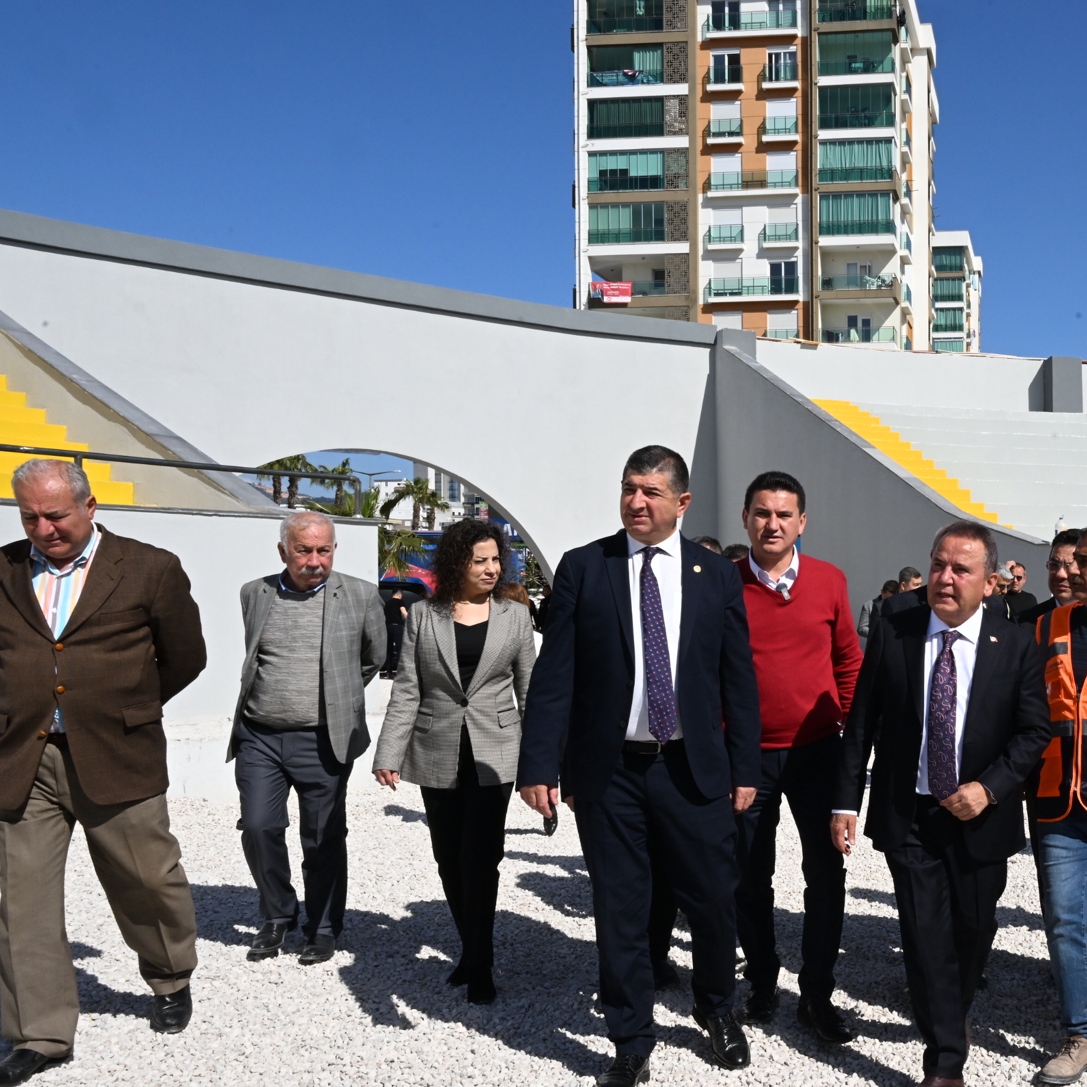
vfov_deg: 46.0
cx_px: 943
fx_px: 1279
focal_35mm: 36
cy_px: 592
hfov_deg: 42.8
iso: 800
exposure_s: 1/500
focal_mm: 24
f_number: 20
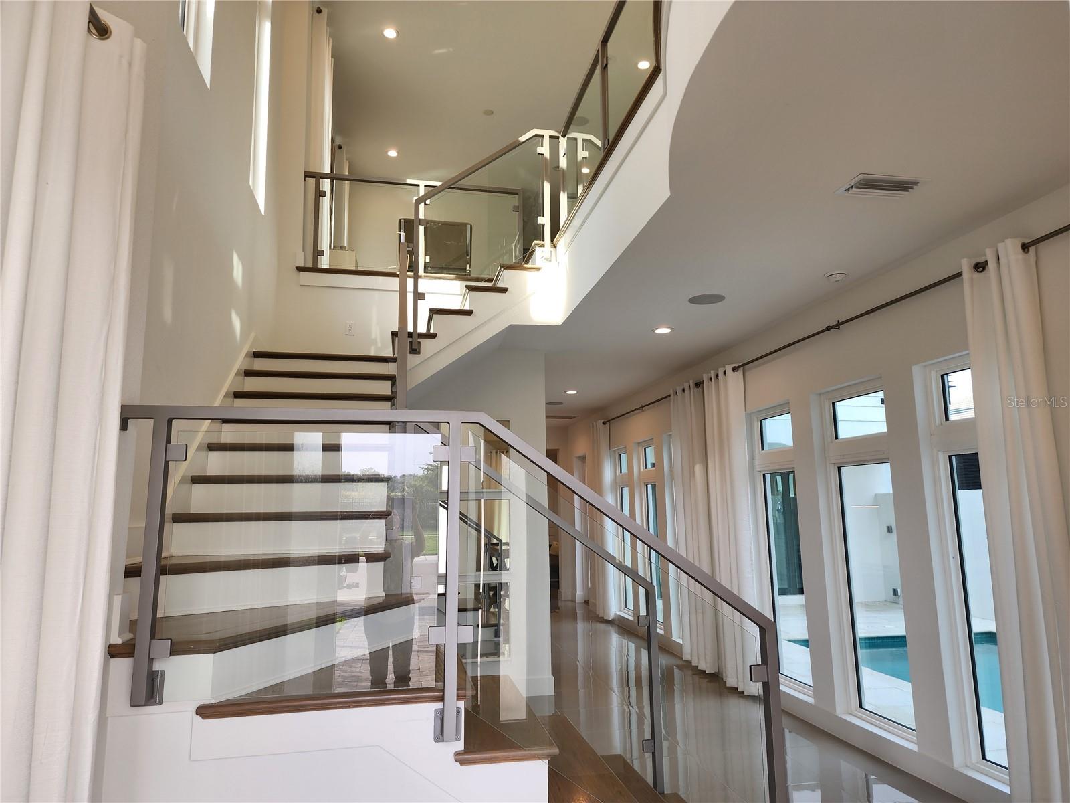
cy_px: 402
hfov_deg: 73.9
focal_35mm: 23
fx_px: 711
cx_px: 535
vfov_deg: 58.9
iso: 25
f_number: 1.8
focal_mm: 6.4
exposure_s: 1/120
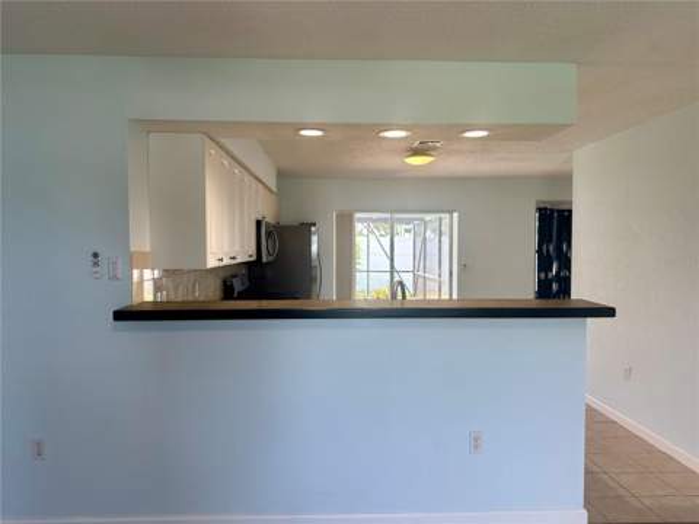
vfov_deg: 56.8
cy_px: 262
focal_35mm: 24
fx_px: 485
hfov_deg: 71.6
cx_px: 350
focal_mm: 6.86
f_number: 1.78
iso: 100
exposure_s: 1/166
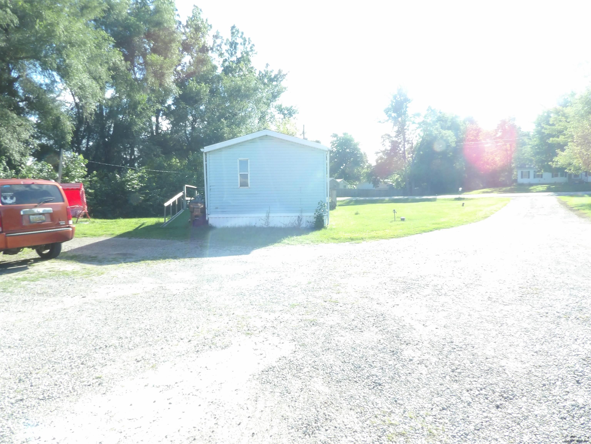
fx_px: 410
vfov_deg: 56.8
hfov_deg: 71.6
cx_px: 296
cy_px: 222
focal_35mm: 24
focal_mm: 4.3
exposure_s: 1/60
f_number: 7.4
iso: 100
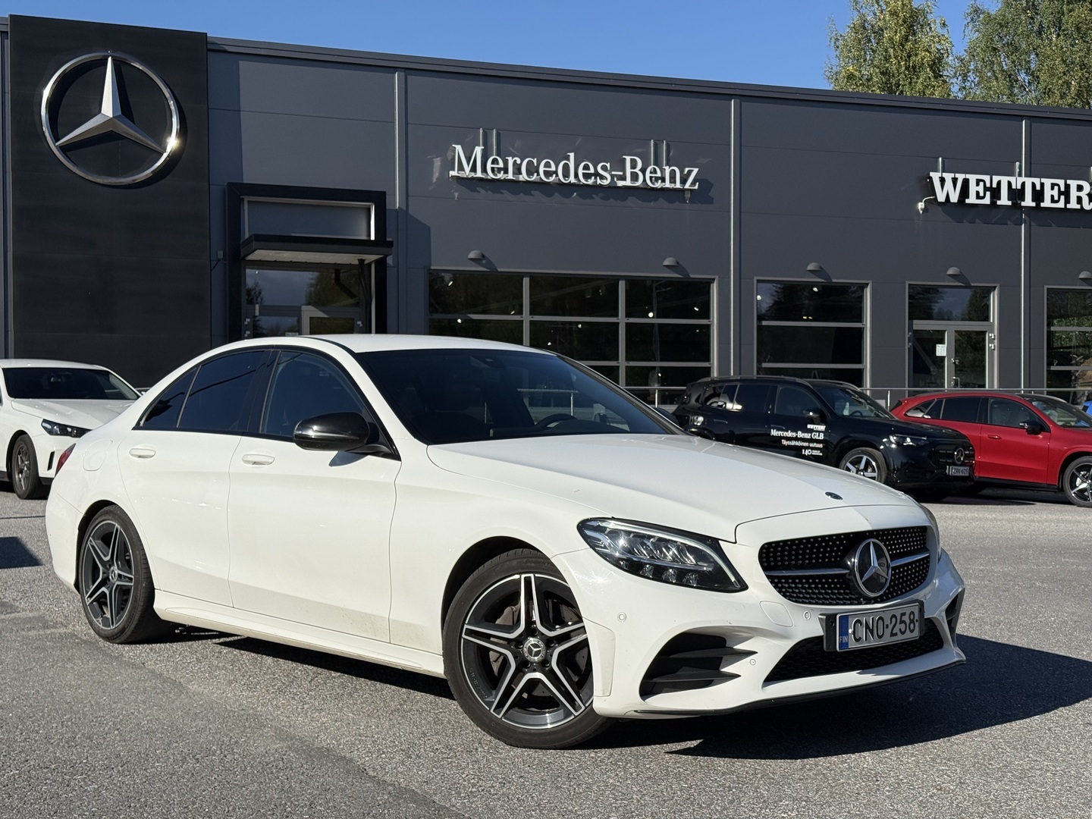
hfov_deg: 39.7
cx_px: 546
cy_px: 410
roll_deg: -0.5
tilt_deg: -0.3
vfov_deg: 30.3
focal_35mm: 48
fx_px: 1514
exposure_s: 1/11364
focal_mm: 6.76
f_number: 1.78
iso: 80
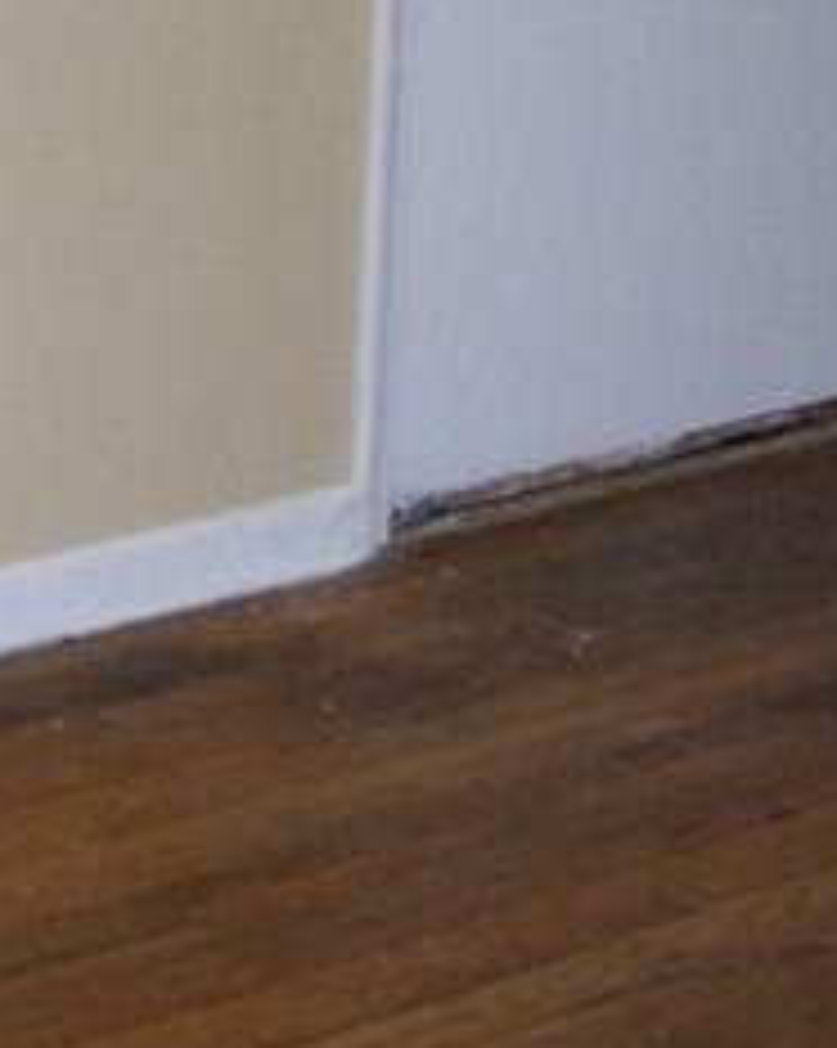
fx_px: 4527
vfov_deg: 13.0
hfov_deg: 10.5
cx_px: 135
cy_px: -13
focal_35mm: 146
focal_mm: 5.6
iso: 140
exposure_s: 1/112
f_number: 2.7
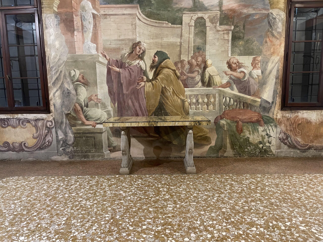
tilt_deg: -8.7
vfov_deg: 53.1
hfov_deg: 67.3
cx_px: 162
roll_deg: +0.9
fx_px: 243
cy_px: 121
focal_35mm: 26
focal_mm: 4.2
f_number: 1.6
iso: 500
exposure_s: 1/25
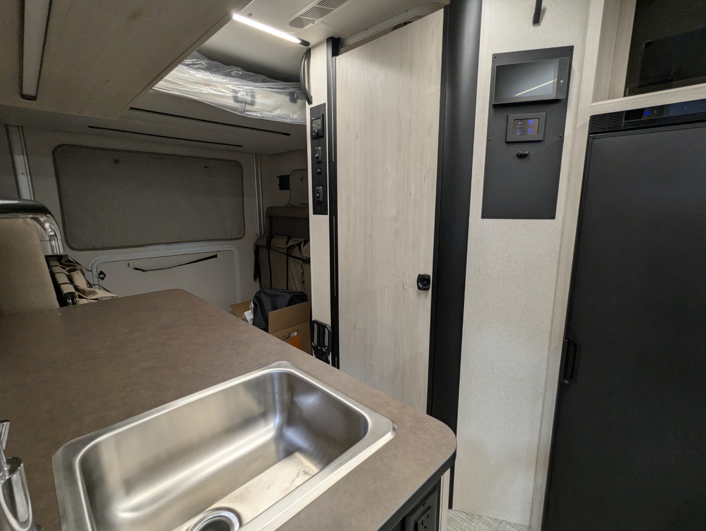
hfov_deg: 94.4
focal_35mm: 16
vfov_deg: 78.2
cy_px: 266
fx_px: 327
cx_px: 353
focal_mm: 2.35
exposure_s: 1/64.5
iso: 185
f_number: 2.2
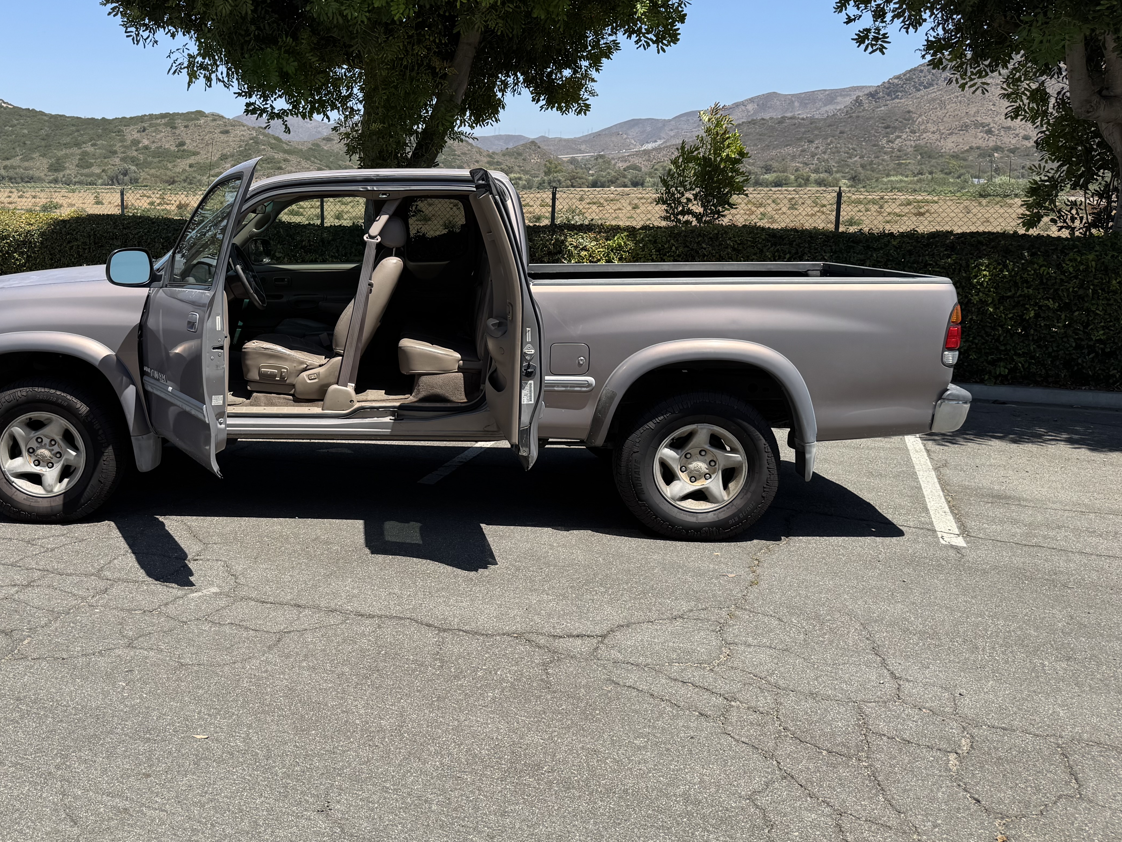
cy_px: 377
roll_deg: -0.4
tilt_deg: -10.2
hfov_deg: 54.0
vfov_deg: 42.9
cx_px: 355
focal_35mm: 33
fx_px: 1070
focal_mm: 6.76
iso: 80
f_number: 1.78
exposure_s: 1/3247
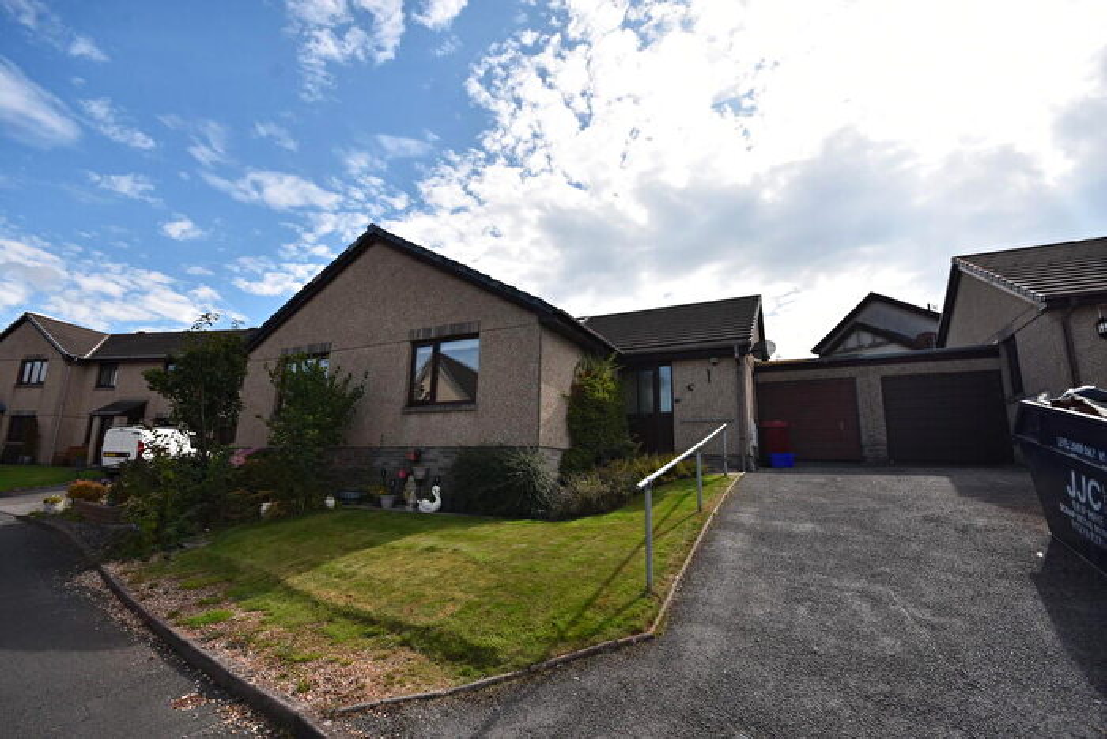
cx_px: 554
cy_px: 370
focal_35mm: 15
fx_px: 461
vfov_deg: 77.4
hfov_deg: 100.4
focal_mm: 10
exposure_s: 1/500
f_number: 8
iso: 200
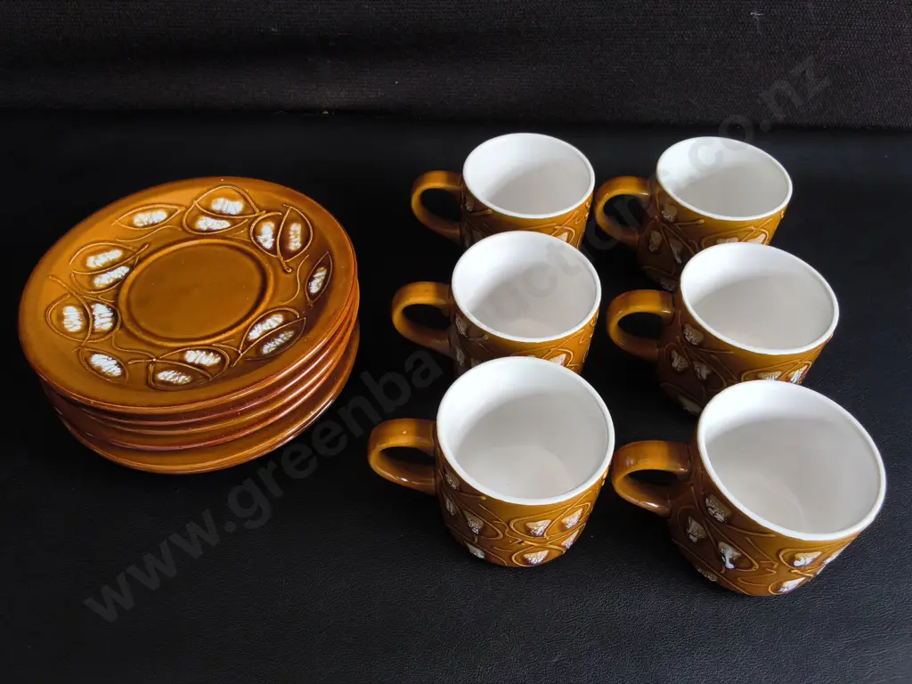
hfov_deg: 65.3
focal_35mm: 27
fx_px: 711
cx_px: 456
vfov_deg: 51.4
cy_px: 342
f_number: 2
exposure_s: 1/100
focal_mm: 2.87
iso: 64
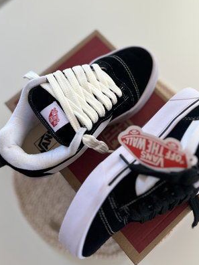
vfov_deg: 52.5
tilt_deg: -73.0
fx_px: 268
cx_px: 118
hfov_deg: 40.5
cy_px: 117
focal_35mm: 35
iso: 64
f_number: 1.5
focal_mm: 5.7
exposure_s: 1/121
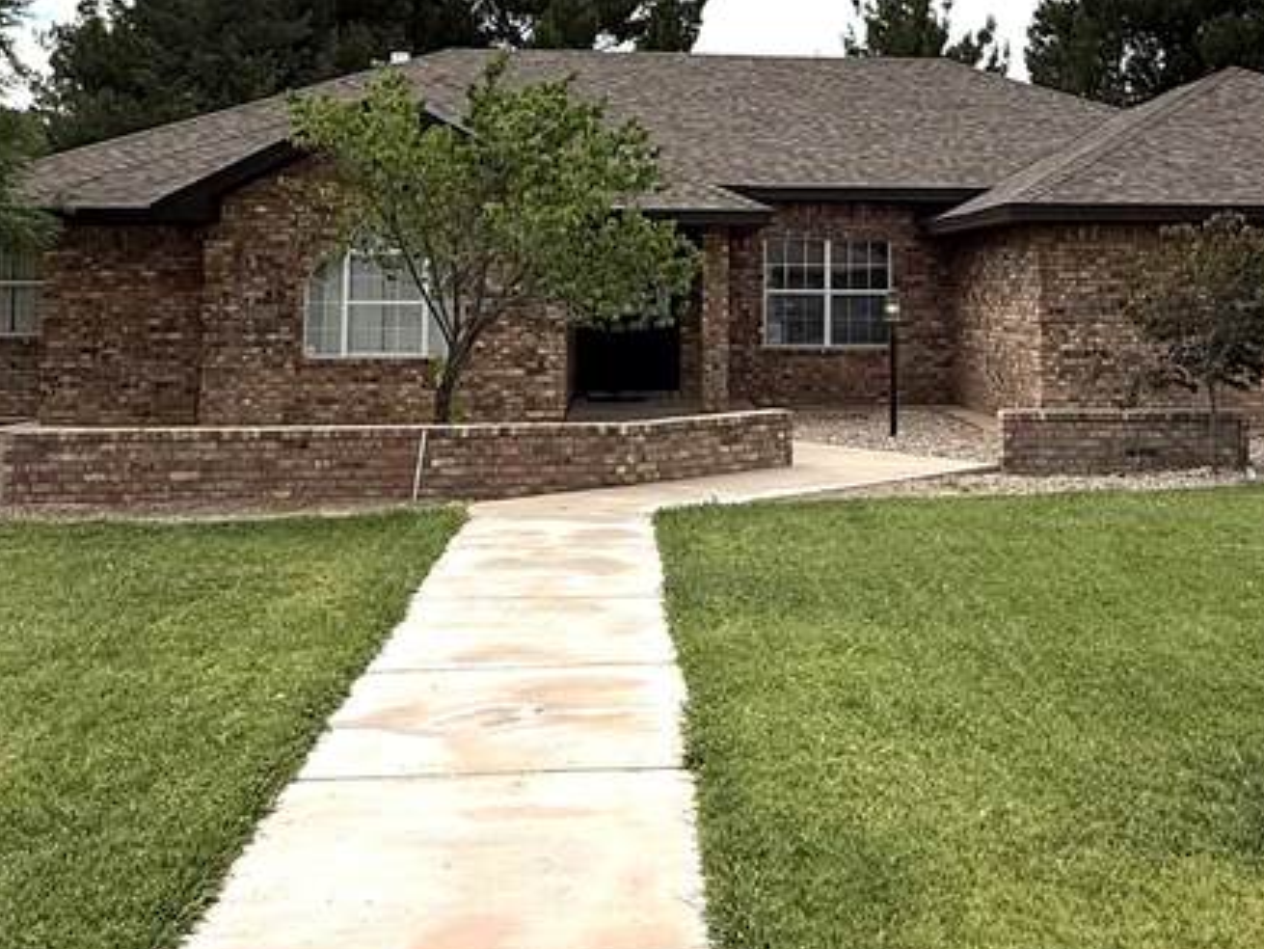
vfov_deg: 33.9
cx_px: 798
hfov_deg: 45.3
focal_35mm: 41
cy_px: 159
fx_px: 1498
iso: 50
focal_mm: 2.22
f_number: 2.2
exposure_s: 1/2976
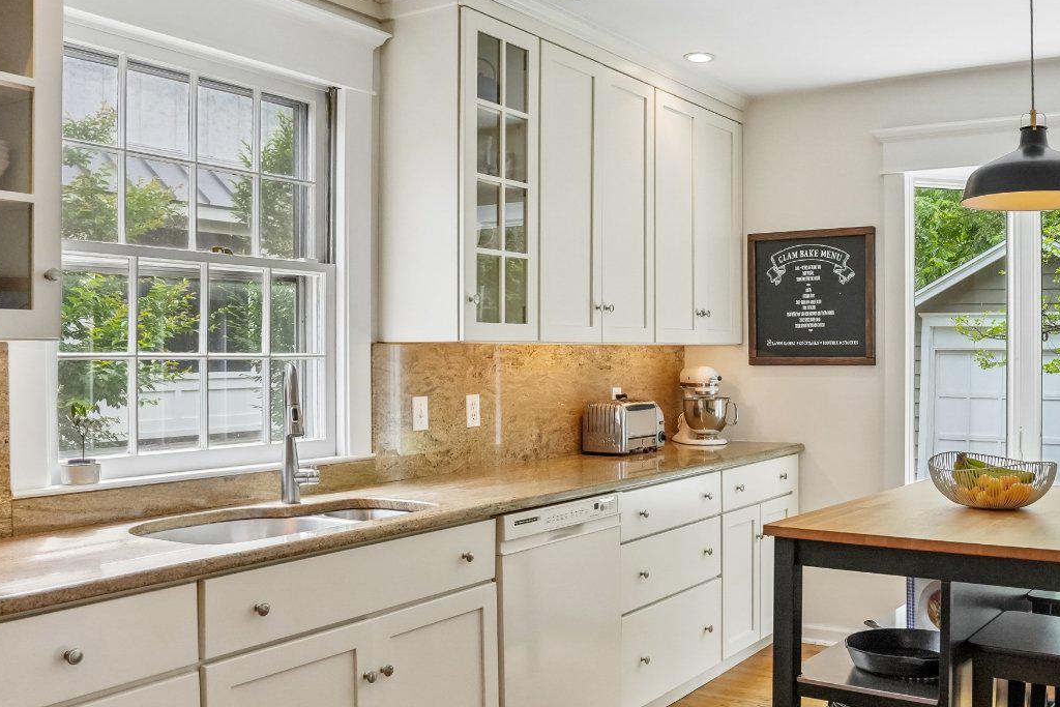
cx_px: 731
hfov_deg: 54.3
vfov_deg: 38.9
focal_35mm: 34
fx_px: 1001
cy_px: 370
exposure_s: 1/1000
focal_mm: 17
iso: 3200
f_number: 5
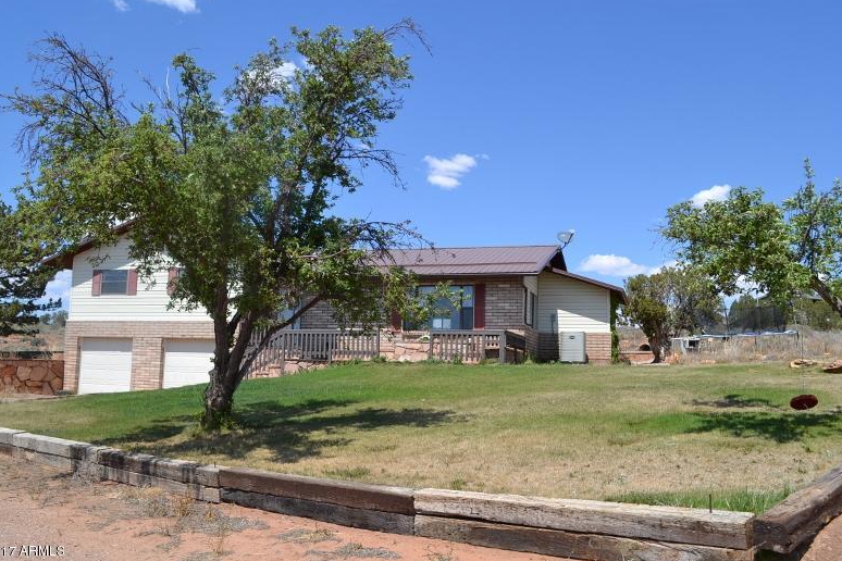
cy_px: 284
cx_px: 414
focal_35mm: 31
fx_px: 725
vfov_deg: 42.3
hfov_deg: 60.3
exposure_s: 1/250
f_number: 8
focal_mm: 20
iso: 100
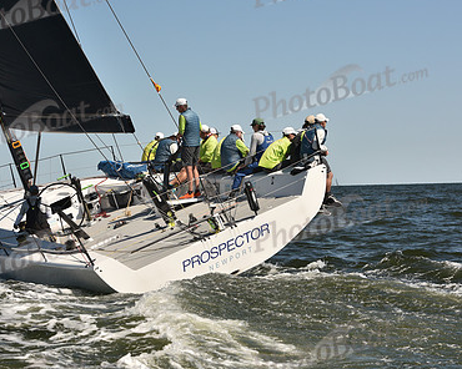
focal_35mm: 103
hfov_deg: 18.6
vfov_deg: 14.9
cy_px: 173
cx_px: 189
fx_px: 1408
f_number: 5.6
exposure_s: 1/800
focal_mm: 70
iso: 250
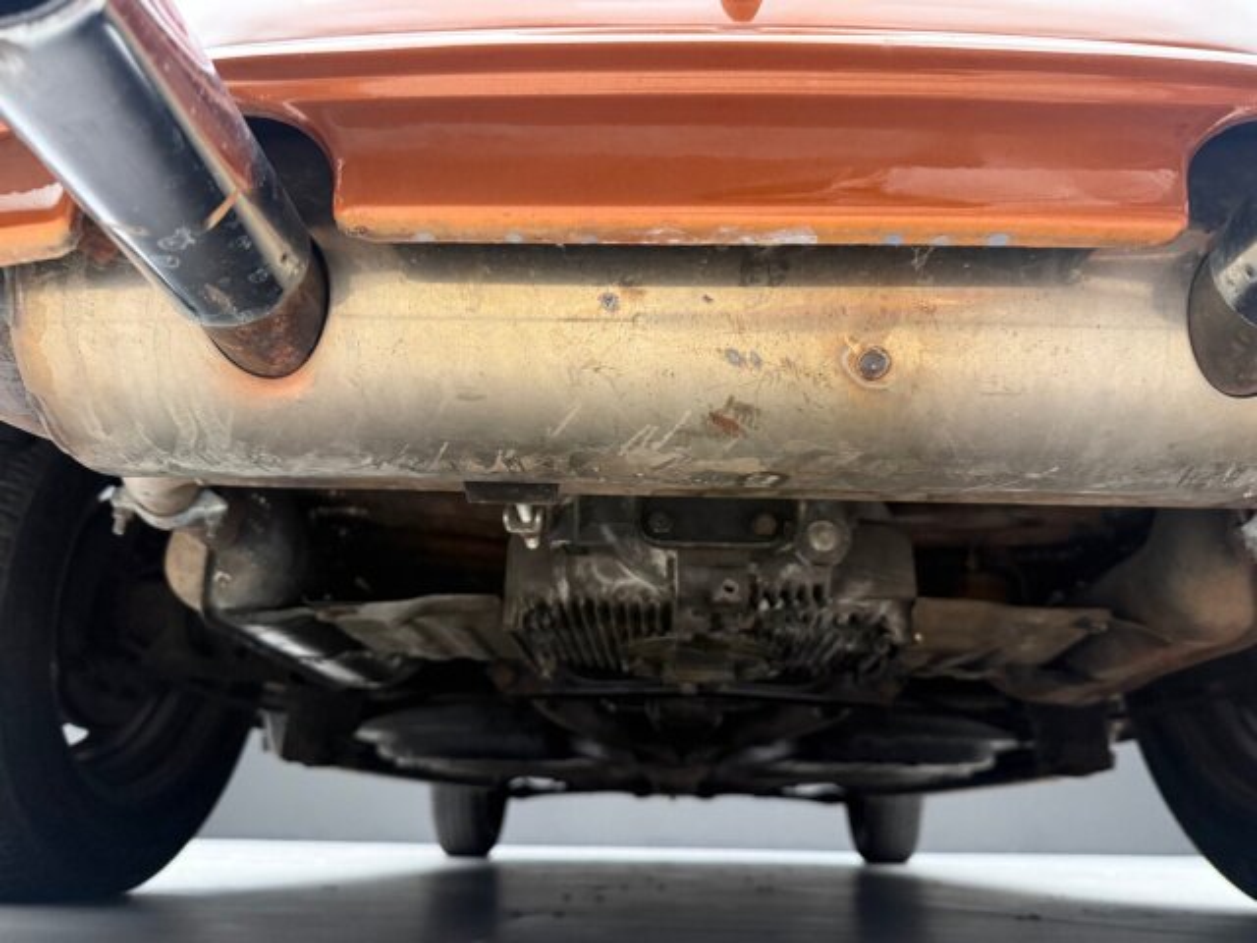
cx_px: 628
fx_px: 872
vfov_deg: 56.8
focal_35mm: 24
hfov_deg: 71.6
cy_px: 472
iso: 500
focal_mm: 6.76
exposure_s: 1/49
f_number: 1.78
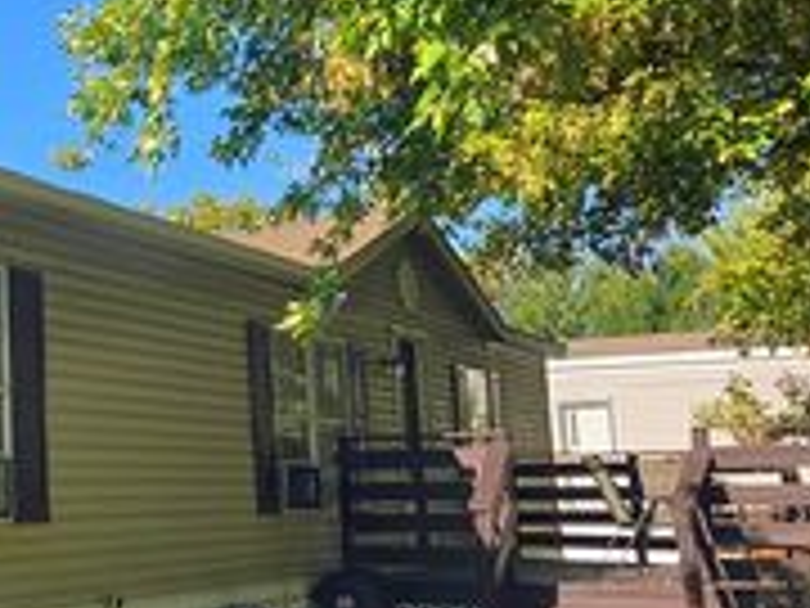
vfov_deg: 22.9
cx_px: -104
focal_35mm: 64
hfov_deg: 27.4
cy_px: 286
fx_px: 1498
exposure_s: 1/2000
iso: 25
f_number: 1.8
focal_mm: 5.4
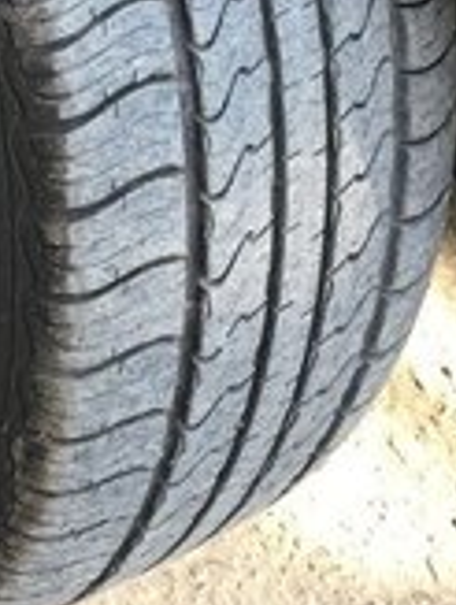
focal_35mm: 88
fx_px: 1540
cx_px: -171
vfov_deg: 21.4
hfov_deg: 15.8
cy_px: -4
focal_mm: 4.15
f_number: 2.2
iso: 25
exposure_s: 1/100
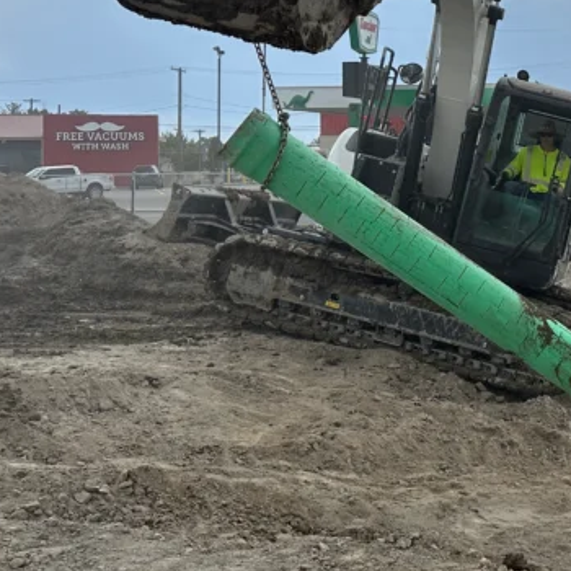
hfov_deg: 25.4
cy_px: 188
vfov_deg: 27.5
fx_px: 1157
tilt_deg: -0.5
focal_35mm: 62
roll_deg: +0.2
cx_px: 654
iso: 80
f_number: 1.78
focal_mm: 6.86
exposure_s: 1/4762
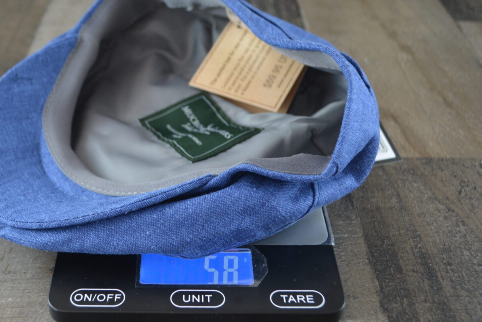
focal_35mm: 48
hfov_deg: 40.8
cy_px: 177
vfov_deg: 28.1
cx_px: 183
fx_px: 643
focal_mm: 24
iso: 450
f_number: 4
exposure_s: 1/60
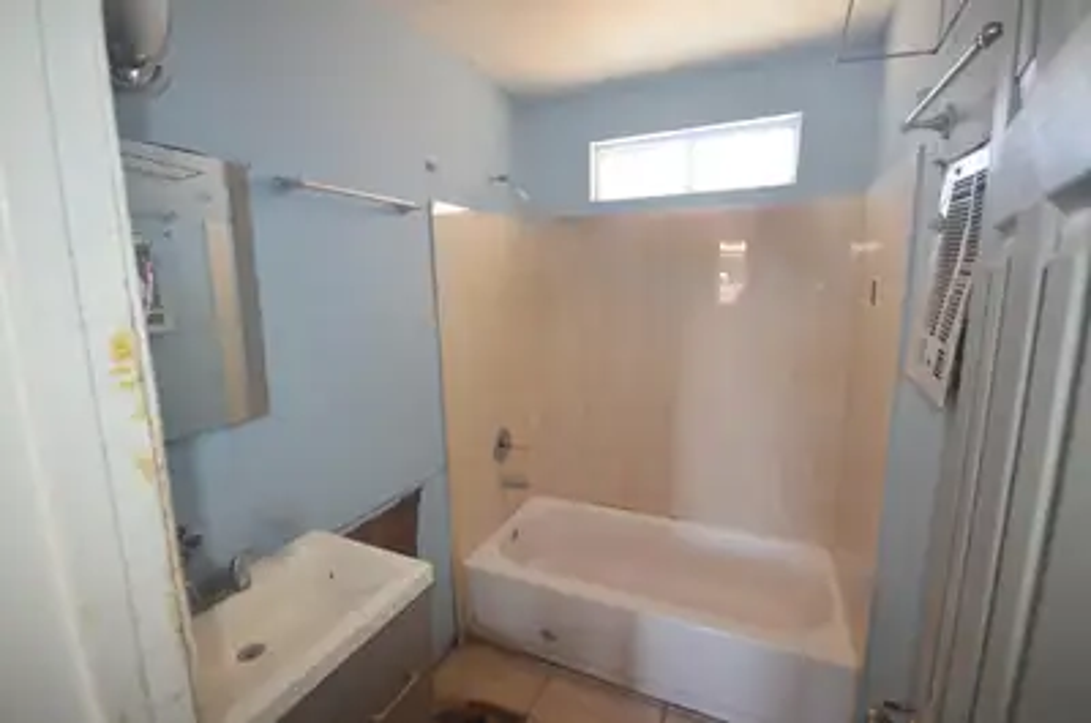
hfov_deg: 95.1
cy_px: 362
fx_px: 499
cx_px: 546
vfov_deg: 71.8
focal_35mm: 16
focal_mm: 11
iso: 800
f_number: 4.2
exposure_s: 1/60
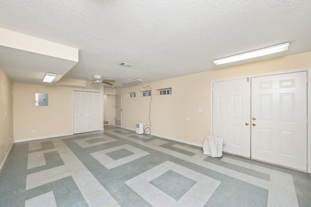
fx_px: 121
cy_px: 104
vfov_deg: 81.1
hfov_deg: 104.3
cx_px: 156
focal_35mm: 14
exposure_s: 1/50
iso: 640
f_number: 9
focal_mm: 14
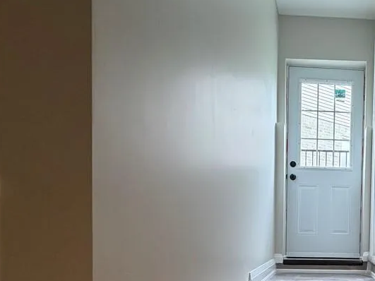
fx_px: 292
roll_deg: -0.1
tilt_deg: -1.4
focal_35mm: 27
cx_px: 335
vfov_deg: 47.3
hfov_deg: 56.6
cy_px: 241
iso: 250
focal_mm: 2.22
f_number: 2.2
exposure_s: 1/120
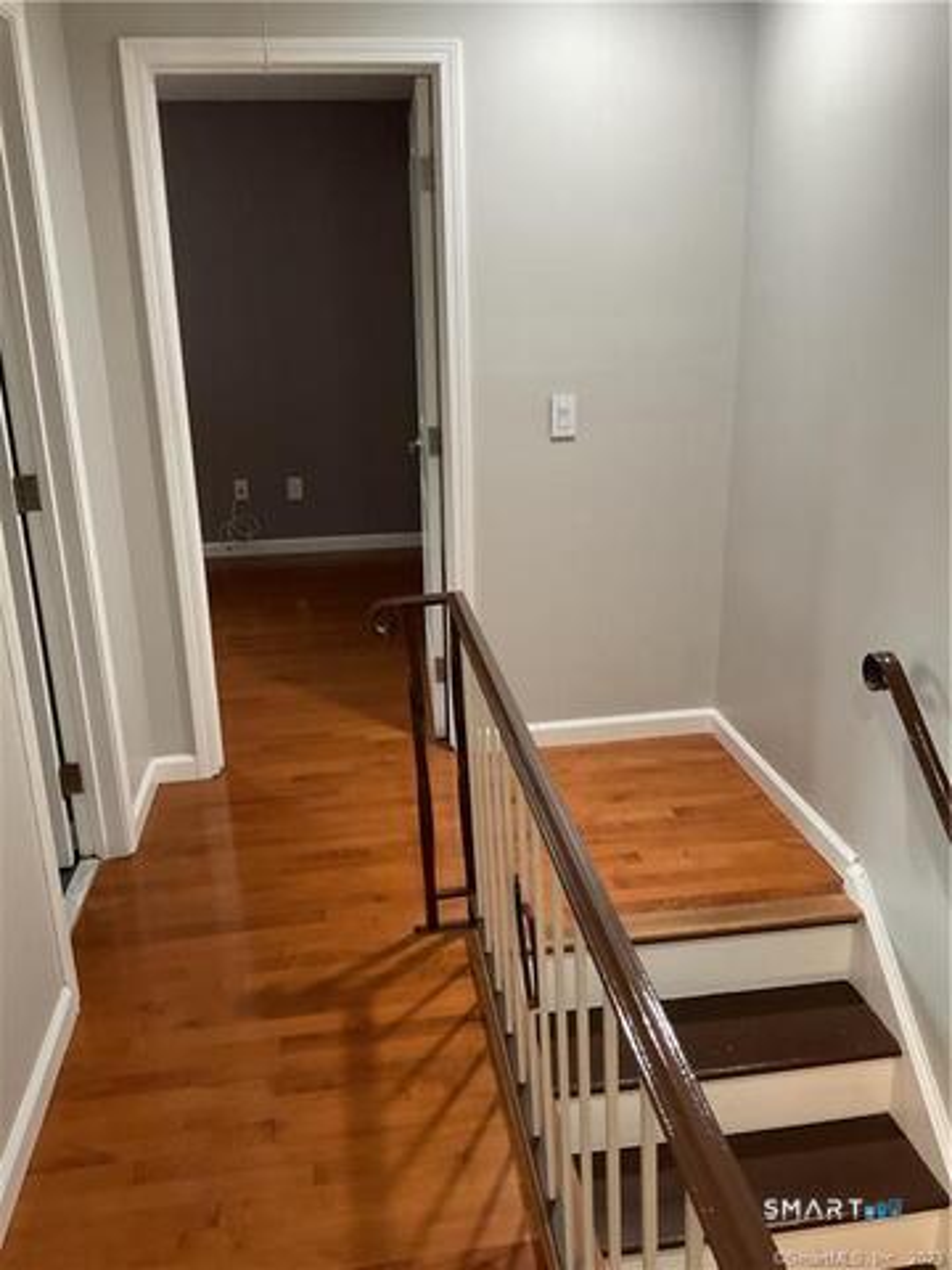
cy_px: 635
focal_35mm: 29
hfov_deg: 48.2
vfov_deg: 61.7
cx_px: 476
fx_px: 1063
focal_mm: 3
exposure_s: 1/40
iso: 200
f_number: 1.8
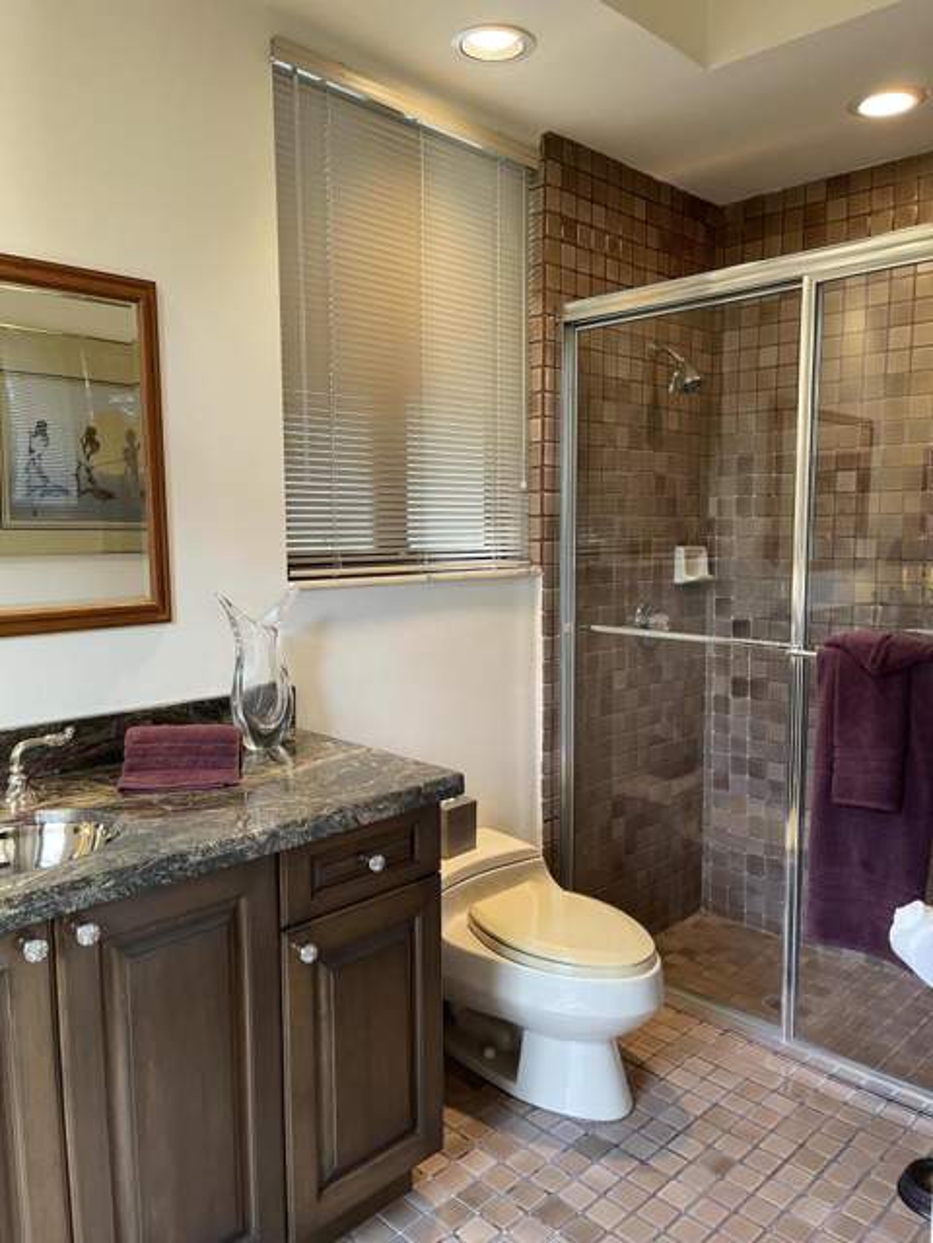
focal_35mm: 26
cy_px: 622
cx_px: 466
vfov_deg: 67.3
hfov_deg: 53.1
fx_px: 934
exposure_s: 1/60
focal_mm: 5.1
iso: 160
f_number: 1.6
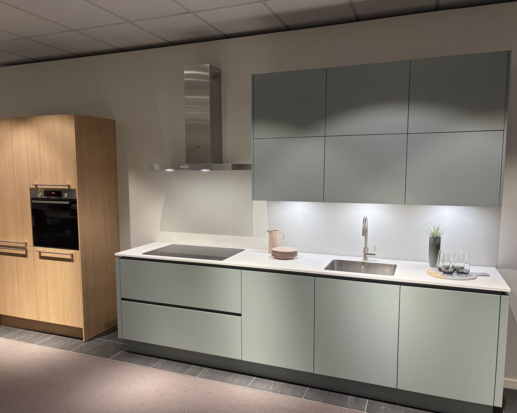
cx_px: 245
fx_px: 428
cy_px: 213
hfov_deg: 62.2
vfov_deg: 51.5
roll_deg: +0.8
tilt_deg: -5.1
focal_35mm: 28
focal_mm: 5.96
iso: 125
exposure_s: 1/50
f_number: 1.6
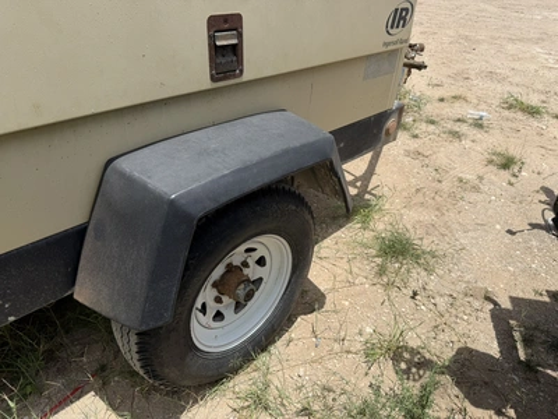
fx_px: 387
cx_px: 279
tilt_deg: -31.4
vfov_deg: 56.8
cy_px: 210
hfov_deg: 71.6
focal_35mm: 24
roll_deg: -1.6
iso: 80
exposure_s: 1/7353
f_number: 1.78
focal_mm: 6.76
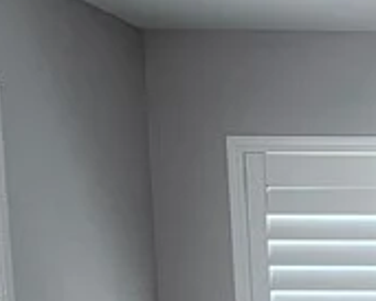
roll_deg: +0.3
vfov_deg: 9.4
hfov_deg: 10.2
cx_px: 1027
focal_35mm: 152
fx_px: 1692
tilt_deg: -6.5
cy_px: 633
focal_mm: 5.7
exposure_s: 1/60
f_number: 1.5
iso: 125
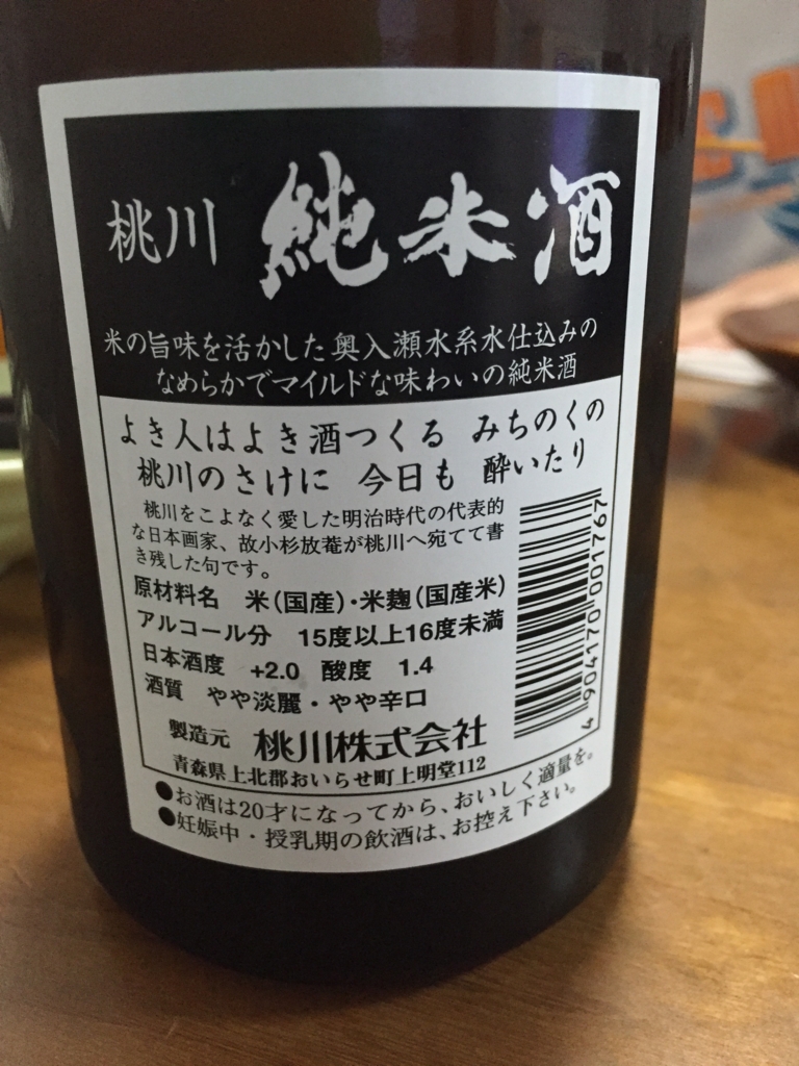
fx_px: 892
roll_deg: +1.4
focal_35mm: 29
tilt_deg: -19.7
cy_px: 533
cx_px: 400
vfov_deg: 61.7
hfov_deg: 48.2
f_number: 2.2
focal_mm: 4.15
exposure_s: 1/30
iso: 200
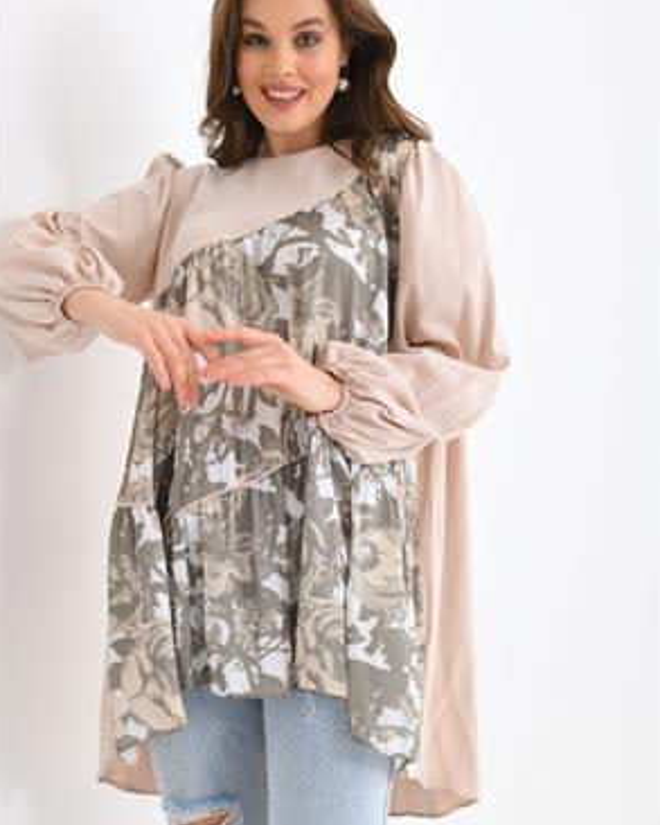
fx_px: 1464
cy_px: 358
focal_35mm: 60
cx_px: 329
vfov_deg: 31.4
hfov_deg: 25.4
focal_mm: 52
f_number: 6.3
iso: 160
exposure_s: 1/125
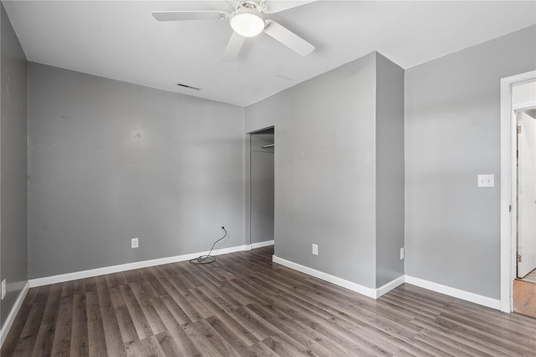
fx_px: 238
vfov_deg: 73.7
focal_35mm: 16
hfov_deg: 96.7
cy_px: 178
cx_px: 268
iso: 800
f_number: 8
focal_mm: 16
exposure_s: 1/8
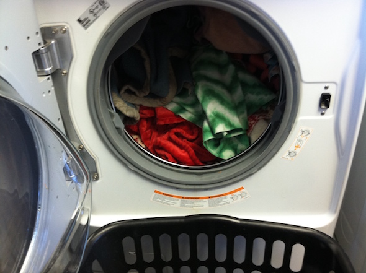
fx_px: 370
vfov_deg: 40.6
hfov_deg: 52.7
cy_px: 136
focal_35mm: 35
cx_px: 183
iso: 160
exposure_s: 1/15
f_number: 2.8
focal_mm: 3.85
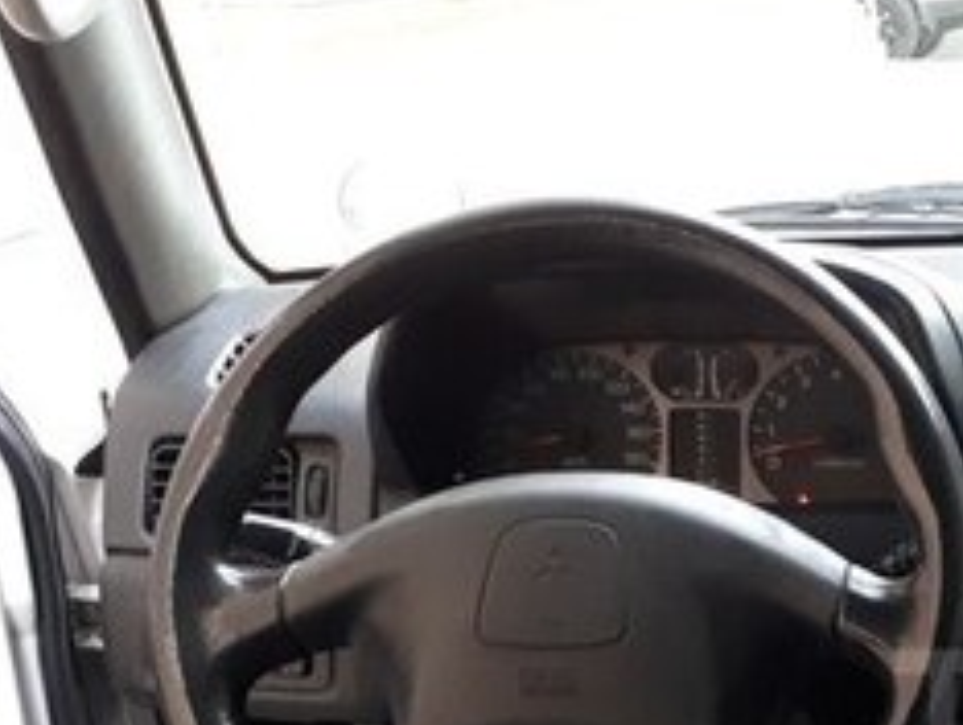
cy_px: 711
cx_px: 1317
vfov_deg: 18.9
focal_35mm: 76
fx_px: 2116
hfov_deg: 22.4
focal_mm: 3.6
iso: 200
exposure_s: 1/17
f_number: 1.9
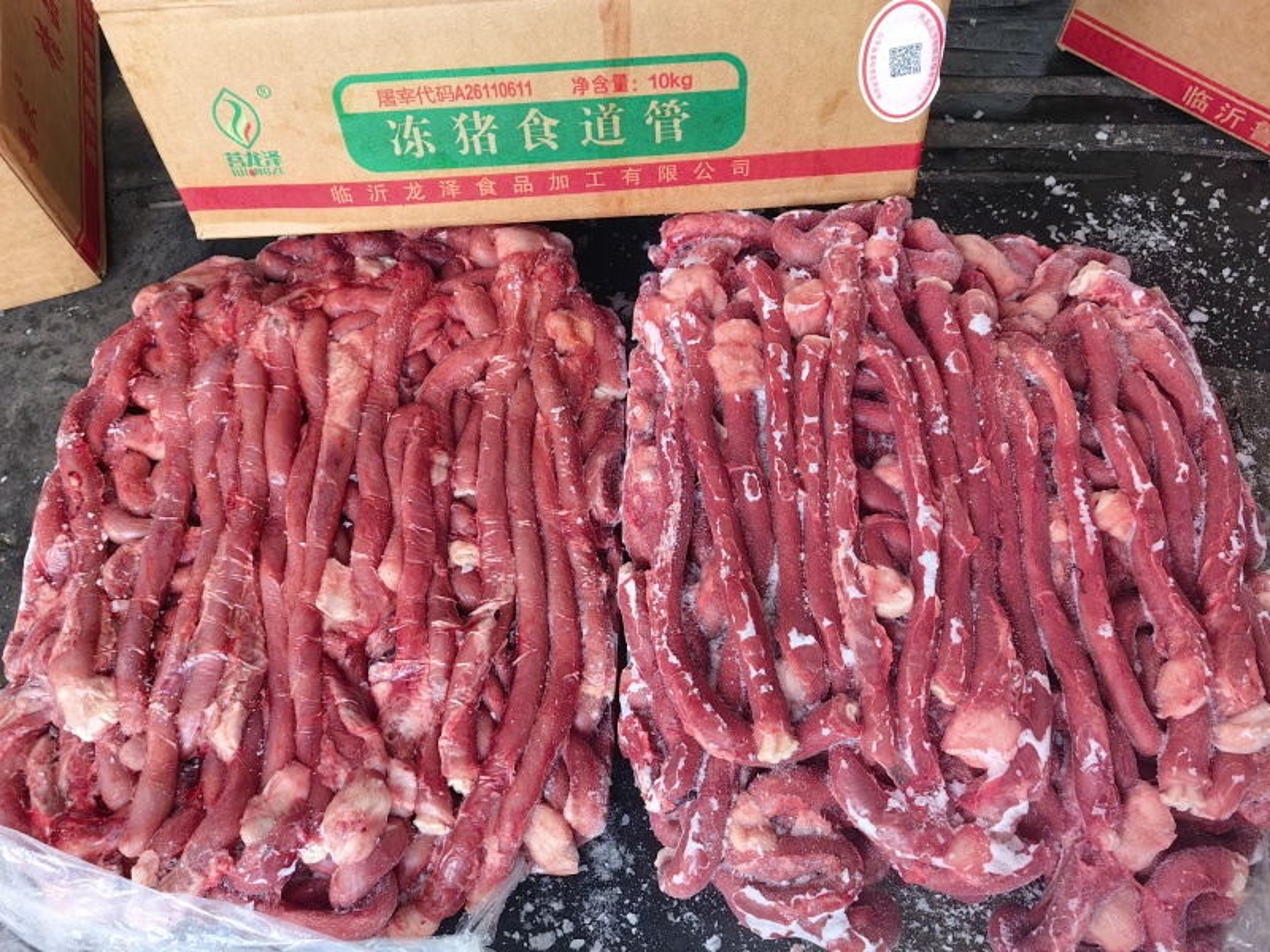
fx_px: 991
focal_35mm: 27
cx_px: 635
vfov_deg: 51.4
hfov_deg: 65.3
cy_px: 476
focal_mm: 5.75
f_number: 4
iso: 200
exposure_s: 1/46.6
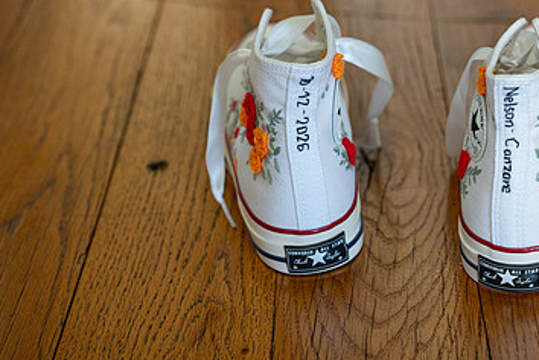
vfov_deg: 16.6
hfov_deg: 24.6
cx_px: 372
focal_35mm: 82
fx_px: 1228
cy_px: 156
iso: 800
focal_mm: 50
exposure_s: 1/50
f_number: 3.2
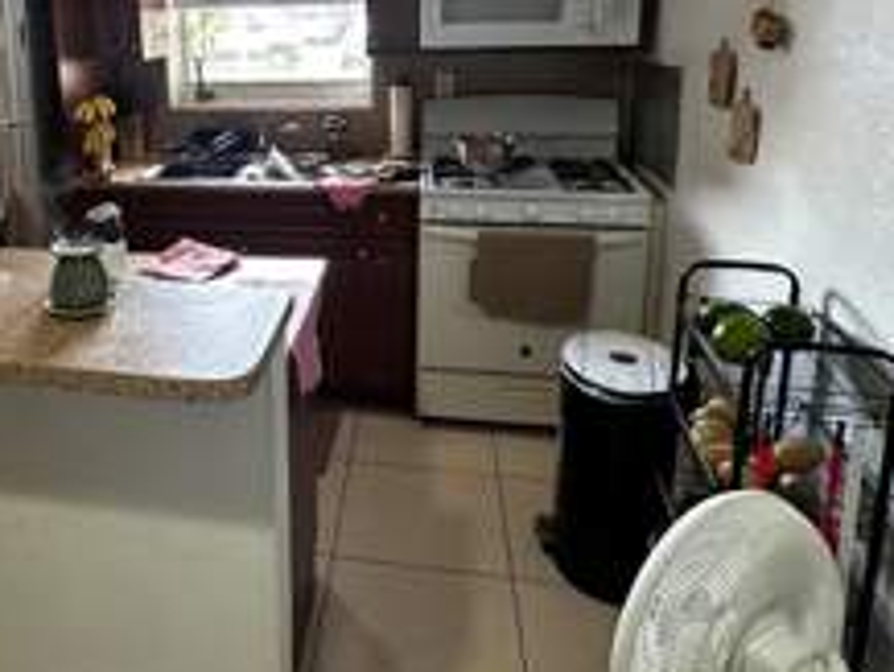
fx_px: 801
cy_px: 181
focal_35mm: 31
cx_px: 247
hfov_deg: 56.1
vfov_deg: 44.2
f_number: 2.2
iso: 400
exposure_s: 1/60
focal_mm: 2.22
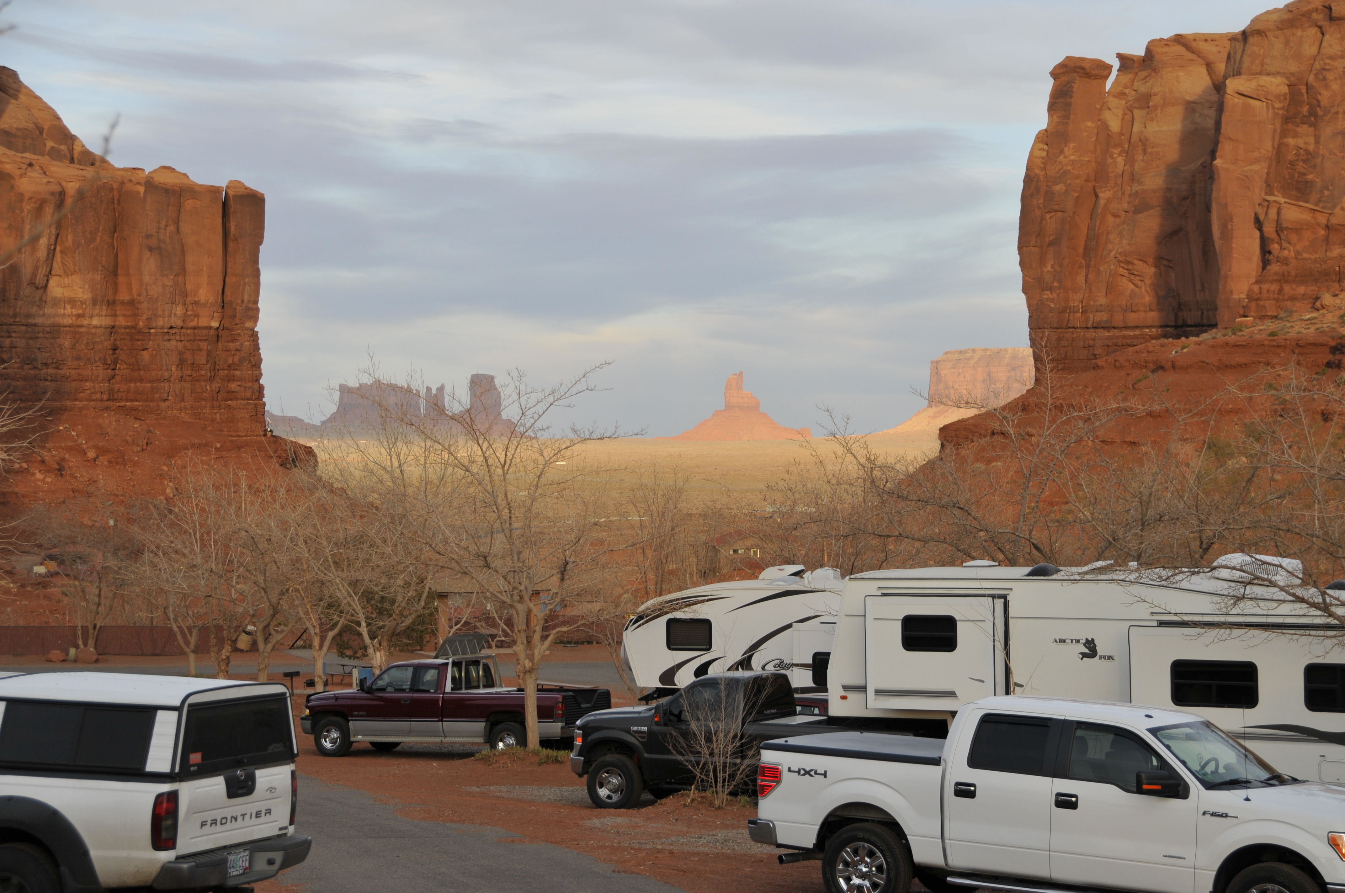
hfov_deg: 24.6
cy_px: 446
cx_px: 672
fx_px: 3079
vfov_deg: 16.5
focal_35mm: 82
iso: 200
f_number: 7.1
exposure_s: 1/200
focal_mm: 55
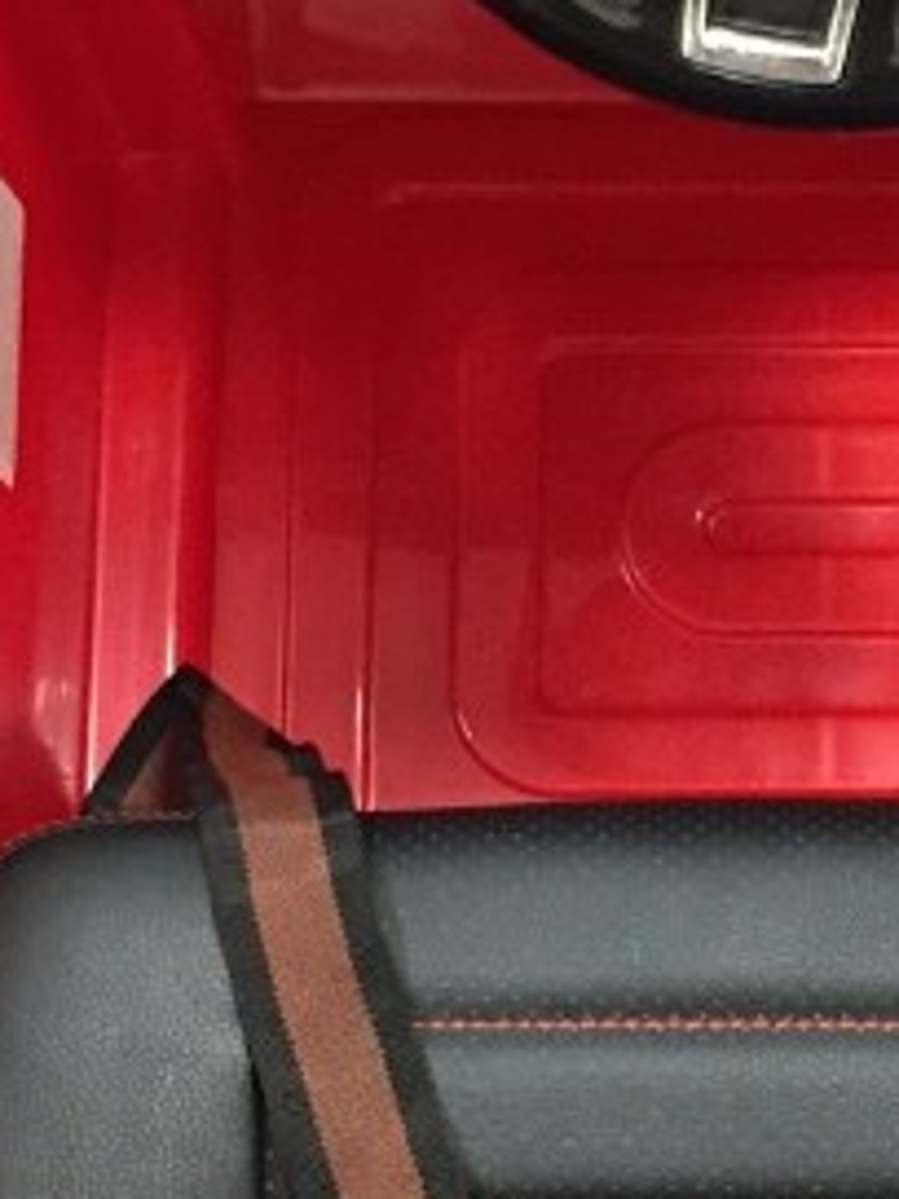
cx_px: 859
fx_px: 3982
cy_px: 749
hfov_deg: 12.7
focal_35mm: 115
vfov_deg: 17.1
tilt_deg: -74.3
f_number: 2.2
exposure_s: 1/17
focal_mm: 4.15
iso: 250
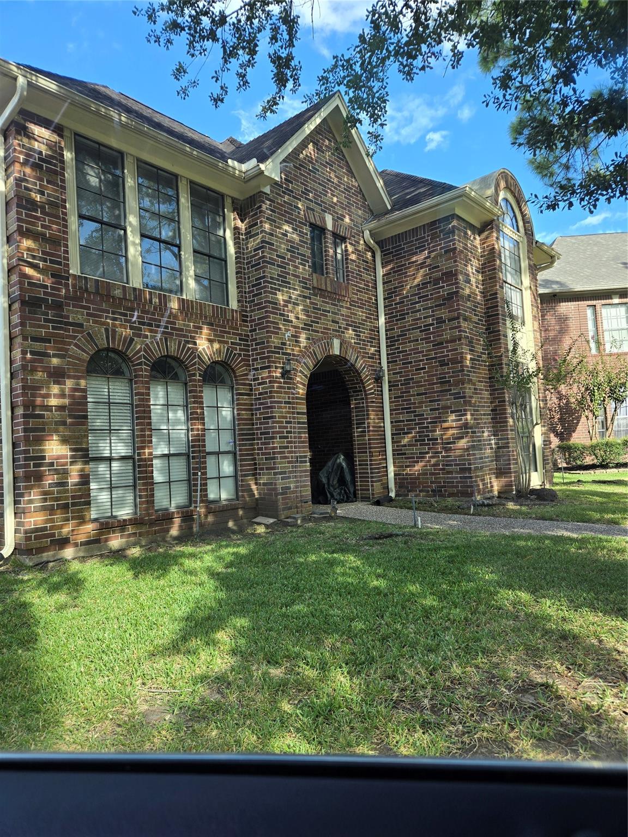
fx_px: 556
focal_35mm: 23
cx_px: 314
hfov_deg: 58.9
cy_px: 418
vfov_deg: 73.9
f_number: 1.8
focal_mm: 5.4
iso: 32
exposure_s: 1/180
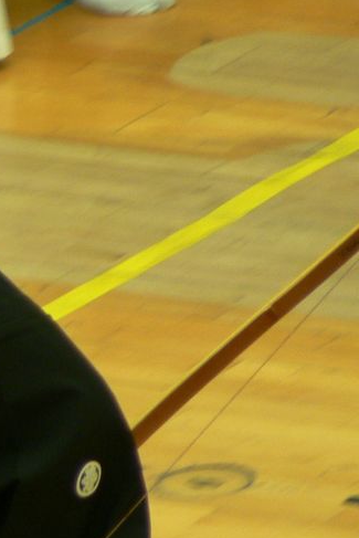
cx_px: -251
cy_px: 369
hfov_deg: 1.2
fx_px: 16546
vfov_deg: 1.9
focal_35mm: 1107
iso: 100
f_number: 3.3
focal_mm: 72
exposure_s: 1/20
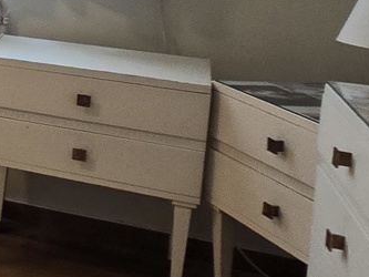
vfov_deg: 18.7
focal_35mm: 75
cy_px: -43
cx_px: -468
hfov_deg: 16.0
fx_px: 800
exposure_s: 1/60
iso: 100
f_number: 2.2
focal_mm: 2.2
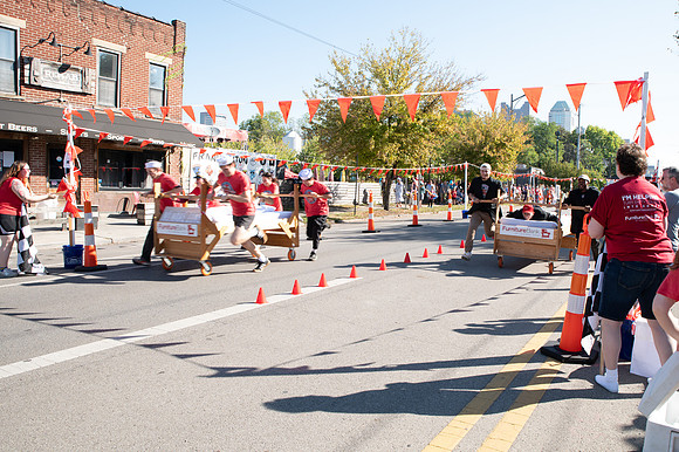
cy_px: 214
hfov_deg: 65.5
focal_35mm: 28
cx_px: 393
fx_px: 524
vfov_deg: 46.7
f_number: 9
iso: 320
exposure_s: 1/200
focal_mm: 24
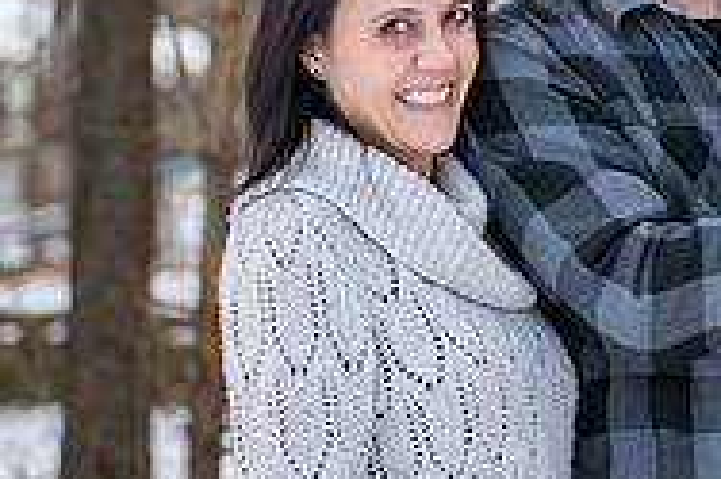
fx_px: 5303
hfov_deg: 7.7
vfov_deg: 5.2
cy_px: 80
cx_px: 920
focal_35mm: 265
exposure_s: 1/500
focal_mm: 86
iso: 320
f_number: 3.5
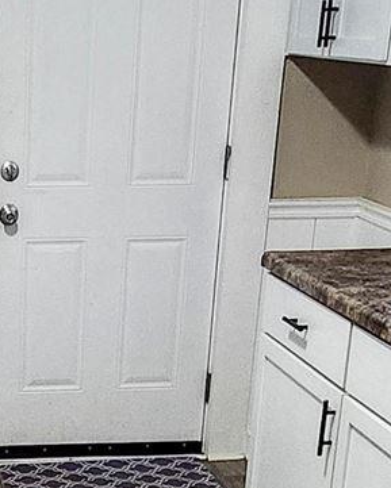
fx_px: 1171
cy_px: 552
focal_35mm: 81
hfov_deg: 18.3
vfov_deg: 22.1
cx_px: -31
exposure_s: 1/60
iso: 320
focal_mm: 1.74
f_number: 2.2
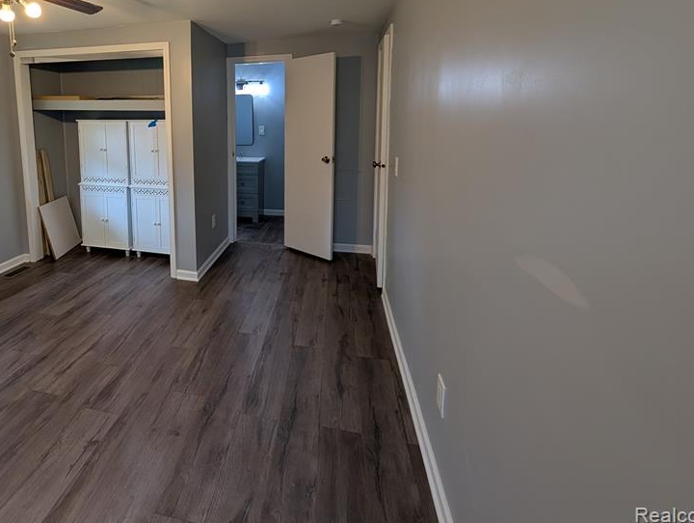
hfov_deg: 88.2
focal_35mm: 17
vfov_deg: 71.8
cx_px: 241
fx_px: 341
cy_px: 160
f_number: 1.7
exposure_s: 1/60
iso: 71
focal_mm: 2.02
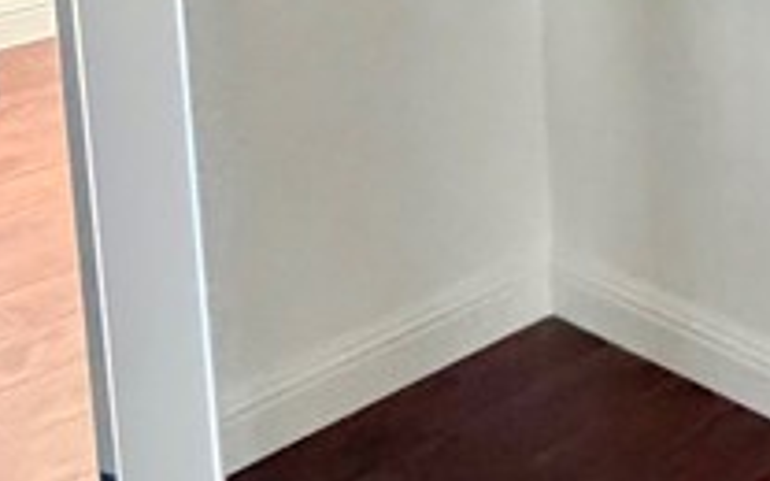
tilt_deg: -8.8
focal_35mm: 73
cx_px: 1288
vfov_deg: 16.0
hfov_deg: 21.4
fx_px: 1532
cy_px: -285
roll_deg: -1.9
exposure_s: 1/60
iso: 640
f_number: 2.2
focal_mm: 2.22
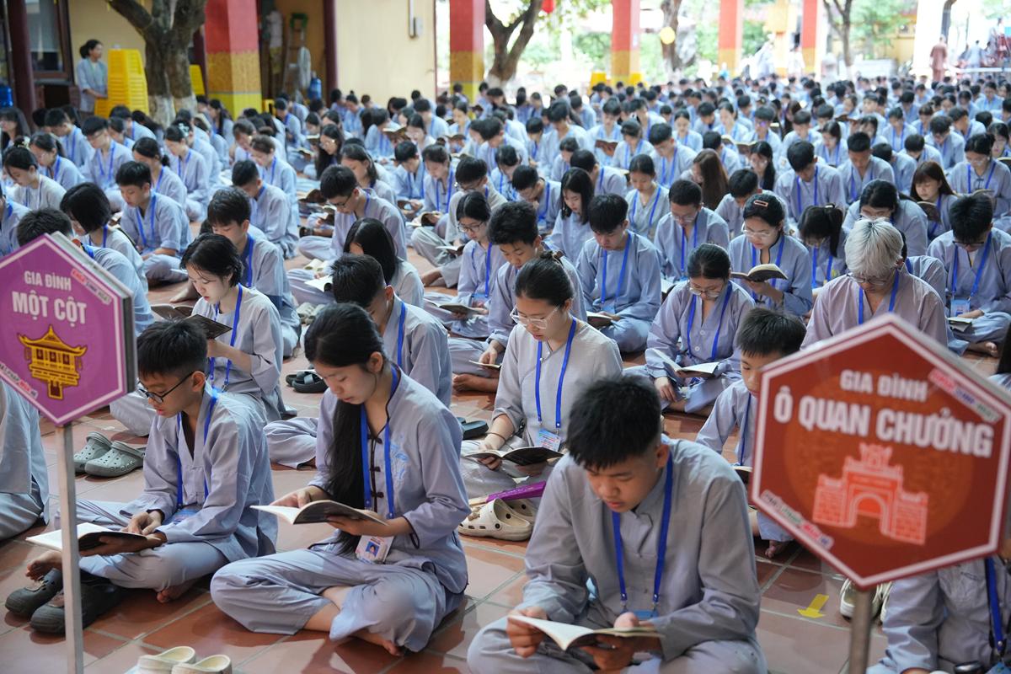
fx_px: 1292
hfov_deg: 42.7
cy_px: 337
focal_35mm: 46
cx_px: 506
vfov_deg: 29.2
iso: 4000
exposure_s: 1/125
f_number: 3.2
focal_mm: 46
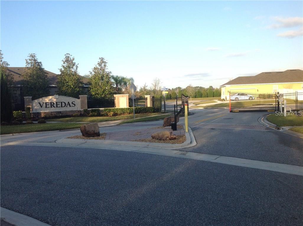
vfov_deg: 40.6
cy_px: 113
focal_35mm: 35
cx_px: 152
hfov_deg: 52.7
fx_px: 306
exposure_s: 1/737
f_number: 2.4
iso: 50
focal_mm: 4.28
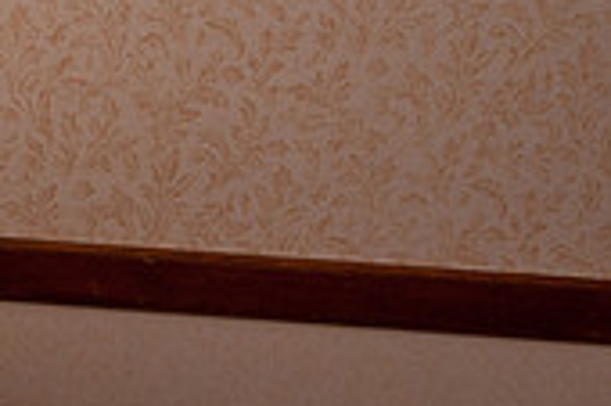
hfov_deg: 18.4
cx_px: -424
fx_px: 1560
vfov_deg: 14.8
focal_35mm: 92
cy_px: 286
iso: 400
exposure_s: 1/80
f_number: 6.3
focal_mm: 18
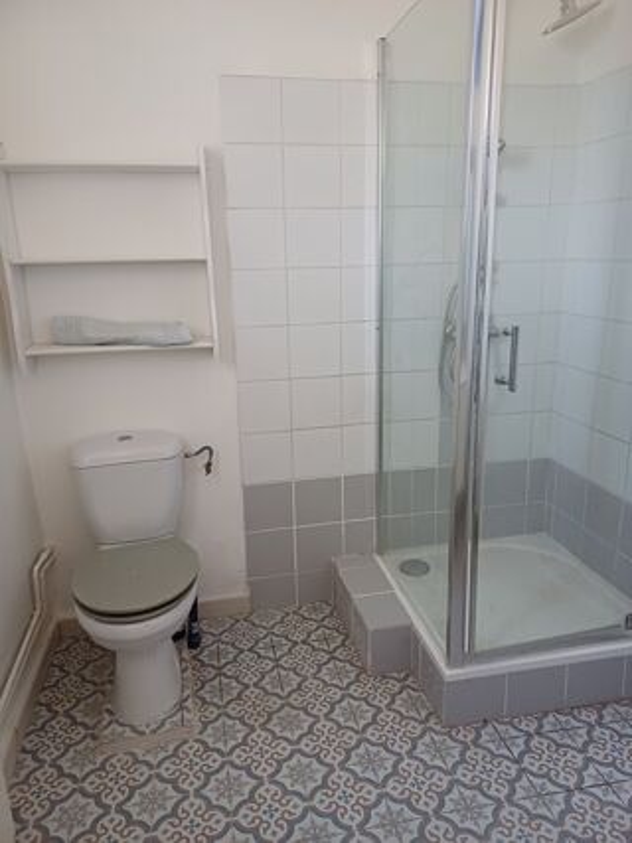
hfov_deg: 54.9
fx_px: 609
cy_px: 422
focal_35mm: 25
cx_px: 316
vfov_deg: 69.4
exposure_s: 1/50
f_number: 1.8
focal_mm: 4.65
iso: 400
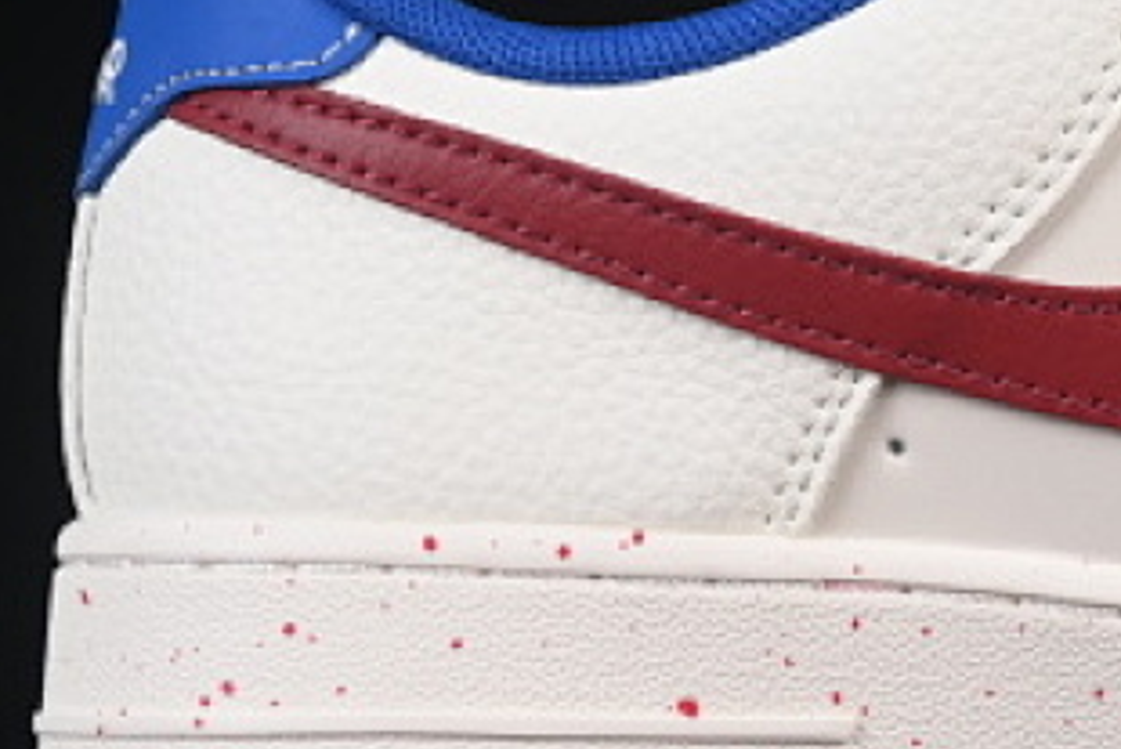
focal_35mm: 261
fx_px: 8131
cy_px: 112
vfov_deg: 5.3
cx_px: 1342
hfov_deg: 7.8
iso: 160
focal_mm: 50
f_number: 8
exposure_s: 1/80
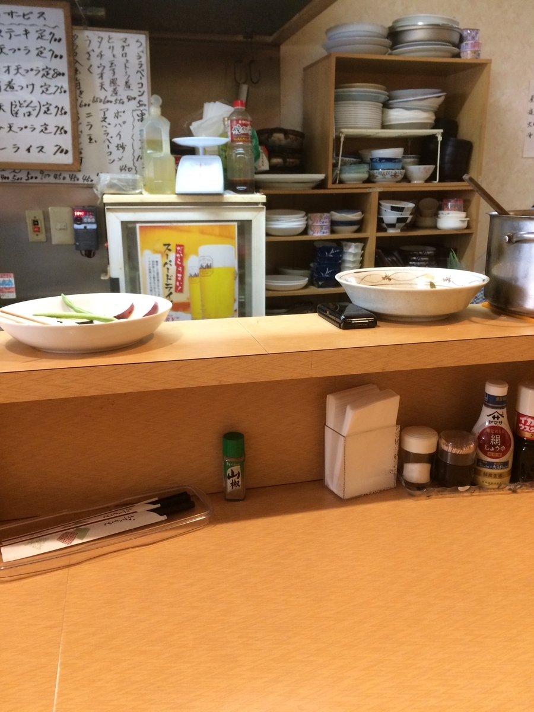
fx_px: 596
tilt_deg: -15.0
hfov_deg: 48.2
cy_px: 356
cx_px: 267
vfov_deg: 61.7
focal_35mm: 29
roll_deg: +2.8
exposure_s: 1/30
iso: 160
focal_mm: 4.15
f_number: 2.2
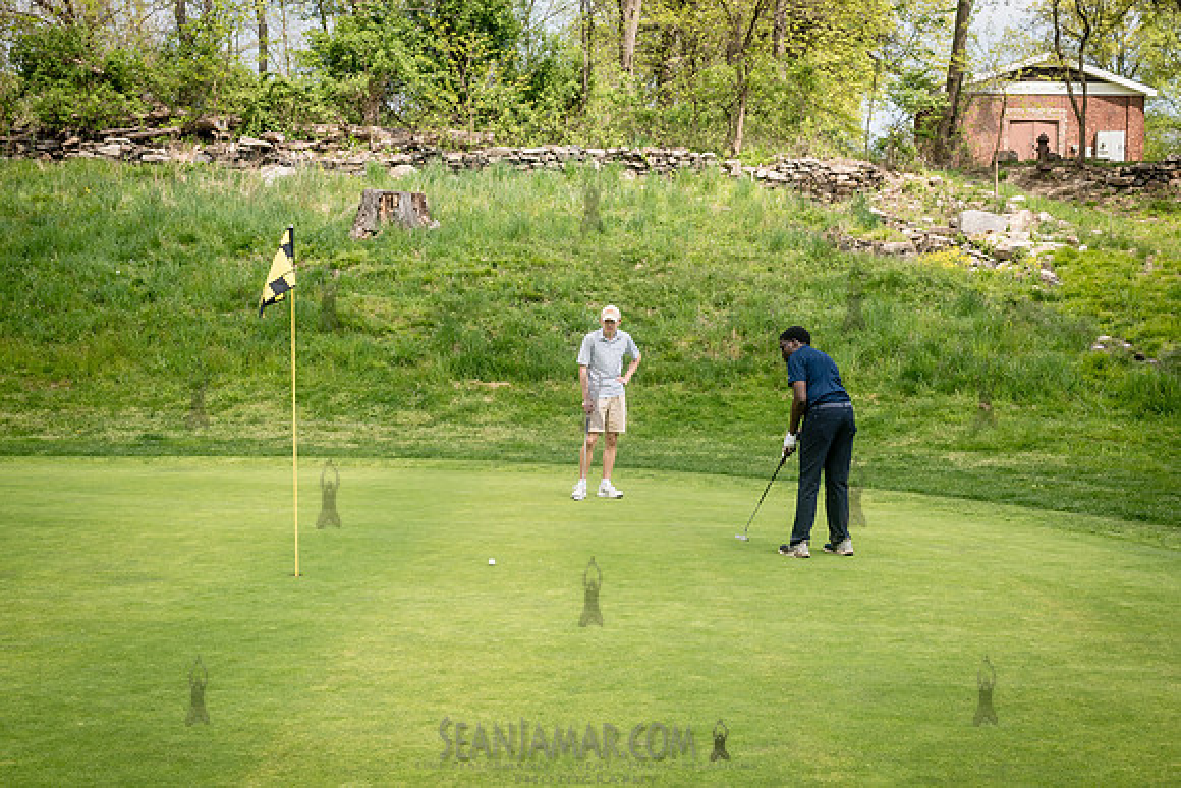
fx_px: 1578
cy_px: 420
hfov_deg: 41.0
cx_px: 647
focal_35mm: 48
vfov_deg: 28.0
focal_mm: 35
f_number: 7.1
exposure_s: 1/250
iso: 200
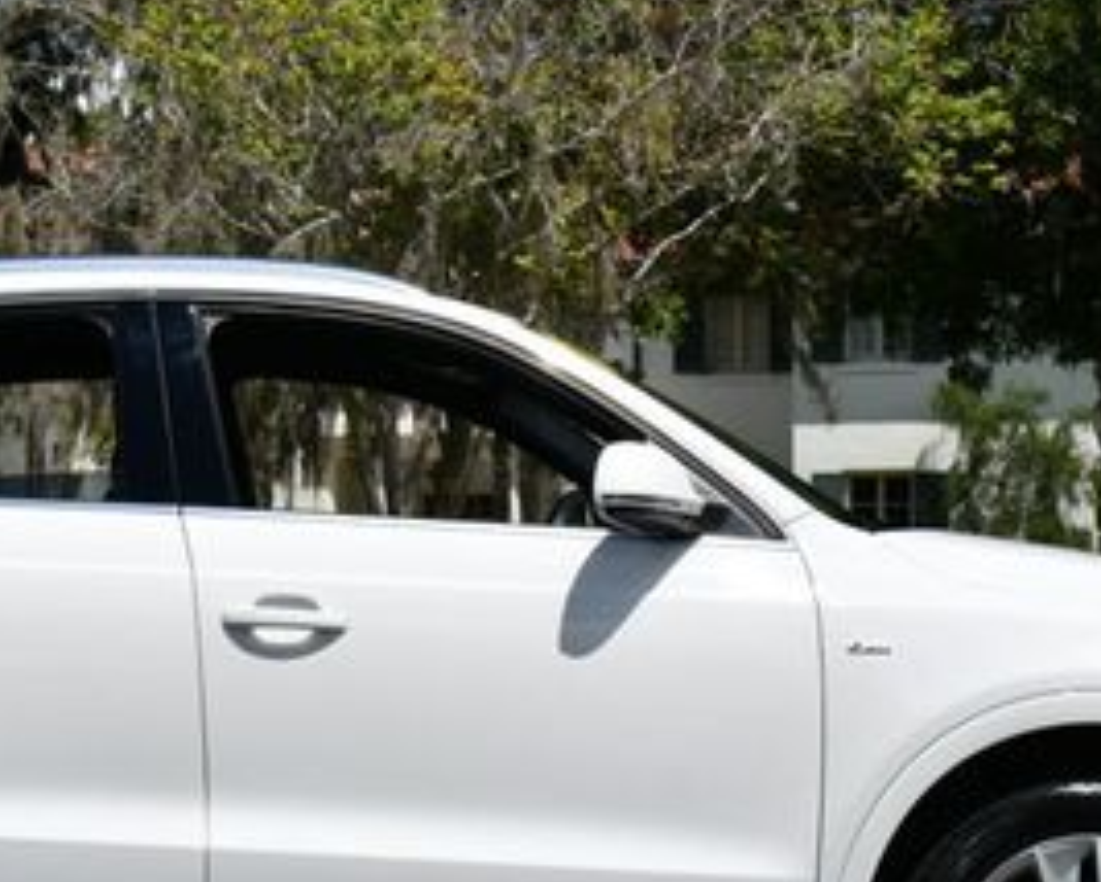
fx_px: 3294
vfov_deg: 15.3
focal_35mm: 101
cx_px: 355
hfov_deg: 18.9
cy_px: 425
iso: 100
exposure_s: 1/400
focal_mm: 30
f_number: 10
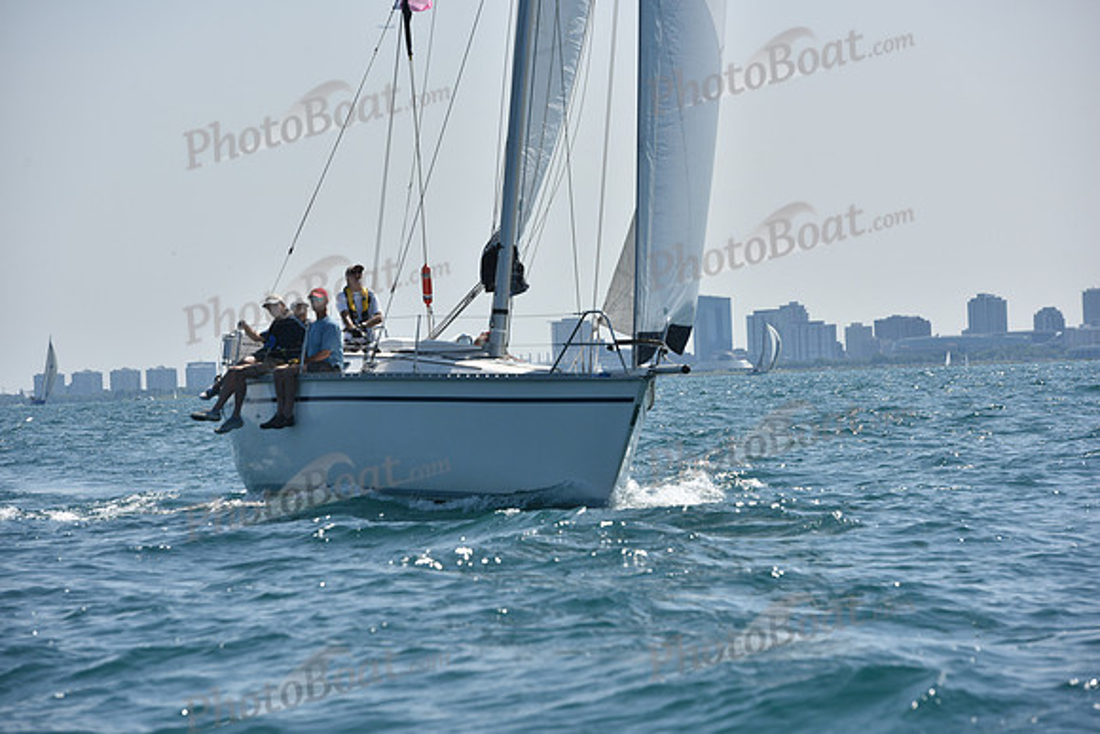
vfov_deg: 8.1
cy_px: 367
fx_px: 5195
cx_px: 550
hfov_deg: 12.1
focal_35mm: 170
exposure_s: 1/1600
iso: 250
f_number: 8
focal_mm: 170
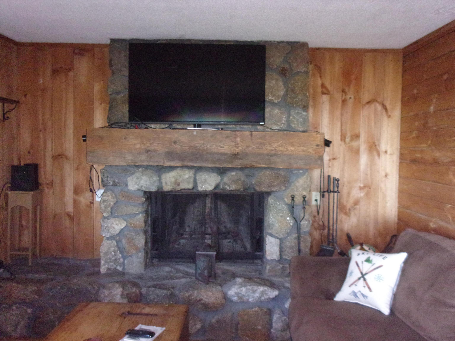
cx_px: 228
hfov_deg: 51.4
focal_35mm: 36
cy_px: 170
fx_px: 473
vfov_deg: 39.7
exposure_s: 1/16
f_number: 4.5
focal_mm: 6.4
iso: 800
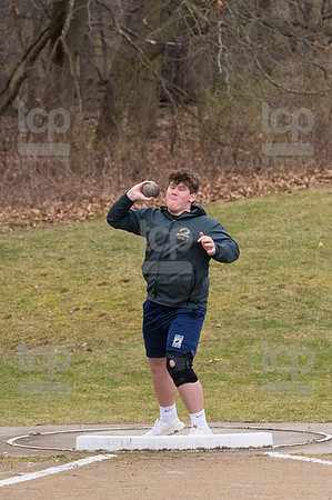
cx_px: 166
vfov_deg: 8.3
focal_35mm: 247
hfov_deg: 5.6
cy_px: 250
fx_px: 3424
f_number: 5
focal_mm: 165
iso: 2000
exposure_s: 1/2000
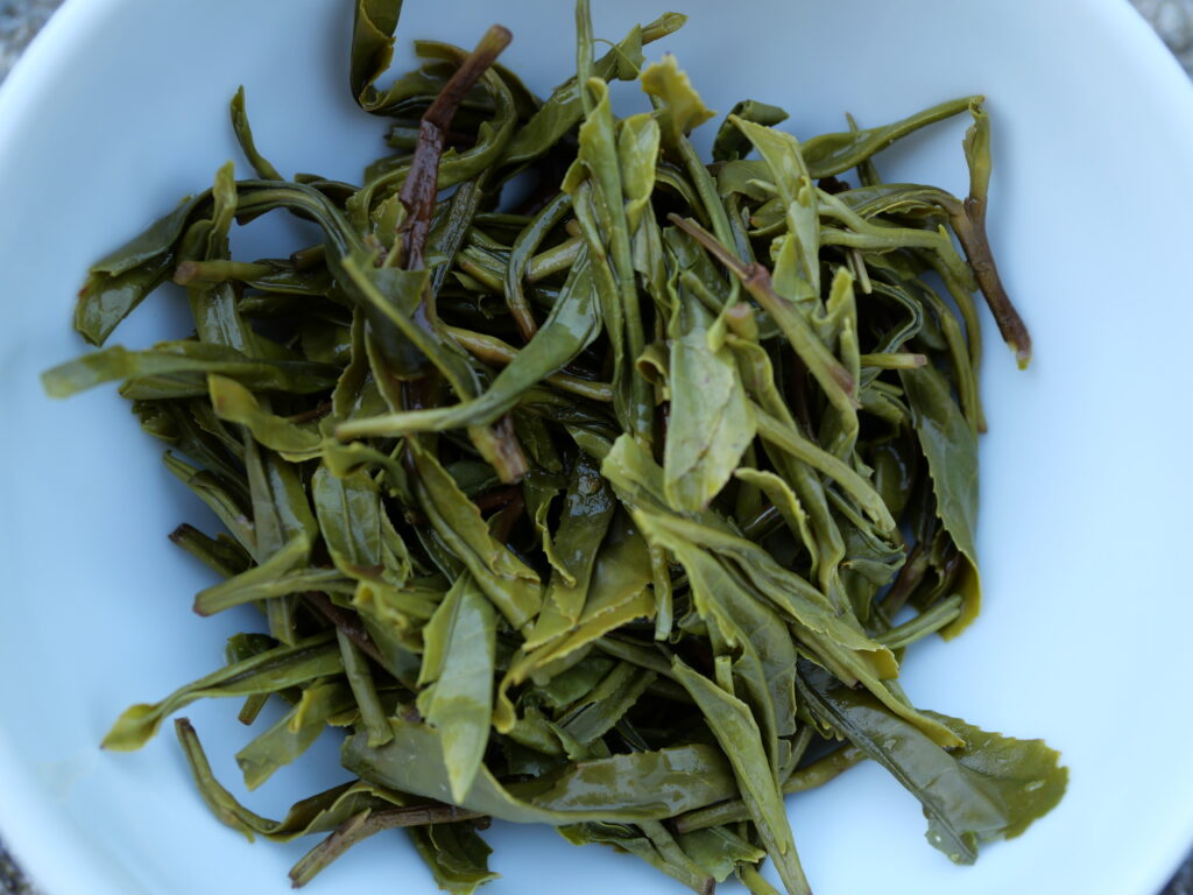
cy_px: 448
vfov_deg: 24.4
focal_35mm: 60
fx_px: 2068
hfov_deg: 32.2
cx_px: 596
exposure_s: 1/80
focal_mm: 30
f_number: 4
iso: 200
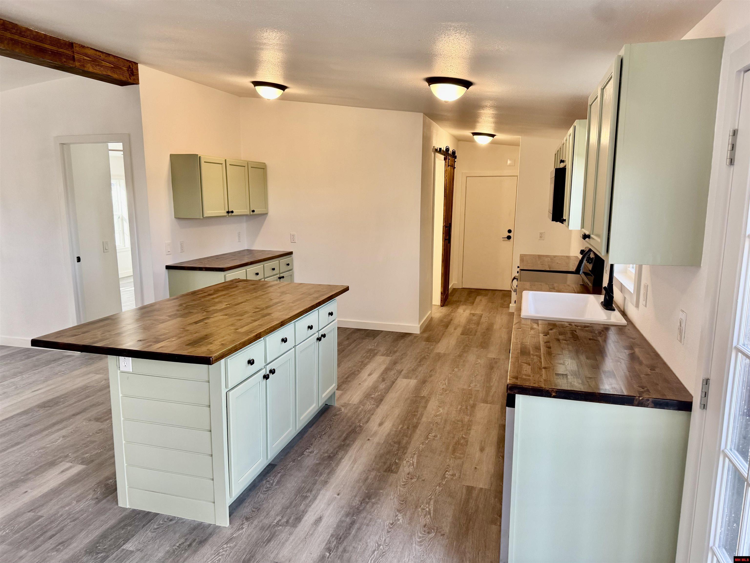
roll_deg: -1.8
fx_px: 520
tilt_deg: -11.3
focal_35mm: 24
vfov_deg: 56.8
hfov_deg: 71.6
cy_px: 282
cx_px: 375
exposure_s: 1/120
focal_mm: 6.76
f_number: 1.78
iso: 160
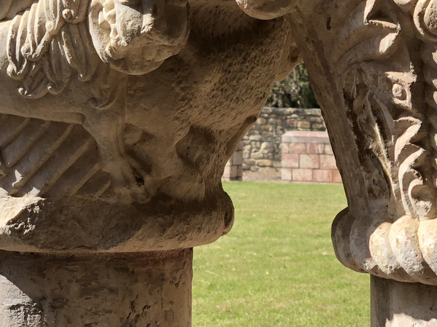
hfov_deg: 14.2
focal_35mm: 139
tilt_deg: +3.0
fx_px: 1754
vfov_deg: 10.6
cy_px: -8
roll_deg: +0.0
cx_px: 267
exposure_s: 1/480
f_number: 2.4
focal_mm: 6
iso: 16
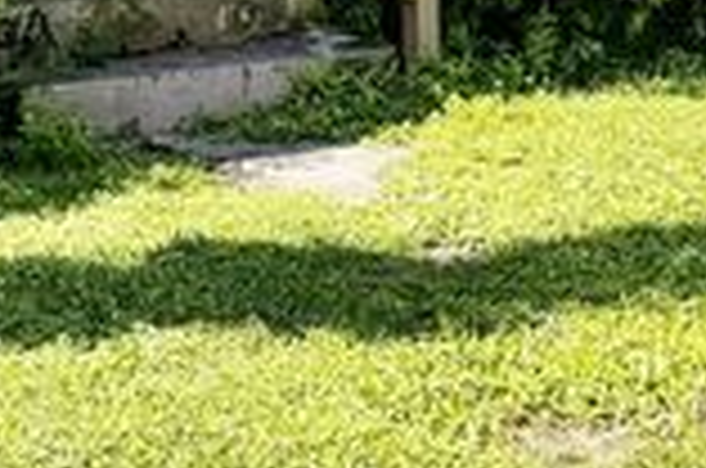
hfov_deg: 19.5
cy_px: -500
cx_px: 18
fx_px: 1996
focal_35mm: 102
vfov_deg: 11.8
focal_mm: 6.76
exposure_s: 1/2703
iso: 100
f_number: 1.78
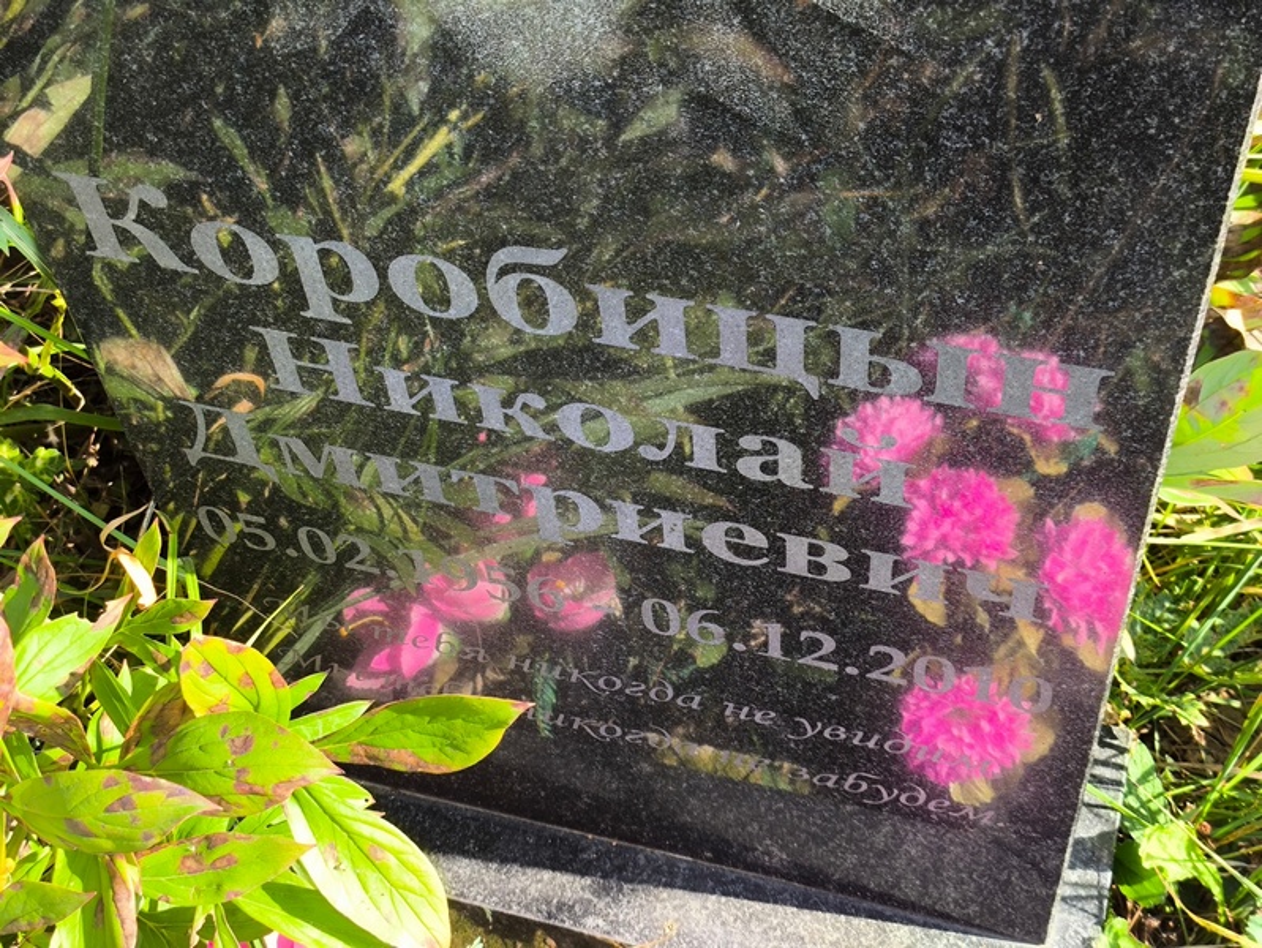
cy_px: 474
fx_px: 1824
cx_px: 631
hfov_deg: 38.2
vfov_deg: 29.1
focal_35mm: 50
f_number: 1.7
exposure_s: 1/212
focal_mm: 4.71
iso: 50
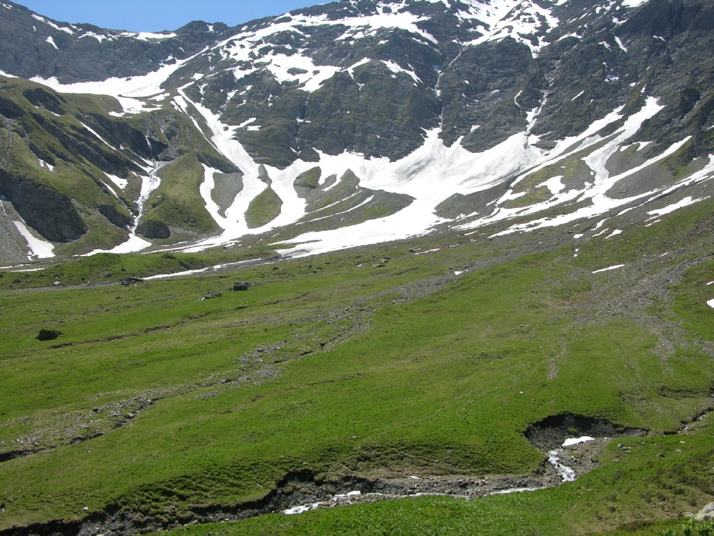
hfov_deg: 52.6
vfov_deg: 40.7
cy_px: 268
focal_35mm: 35
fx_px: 722
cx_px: 357
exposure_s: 1/212
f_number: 6.3
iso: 50
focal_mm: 8.9
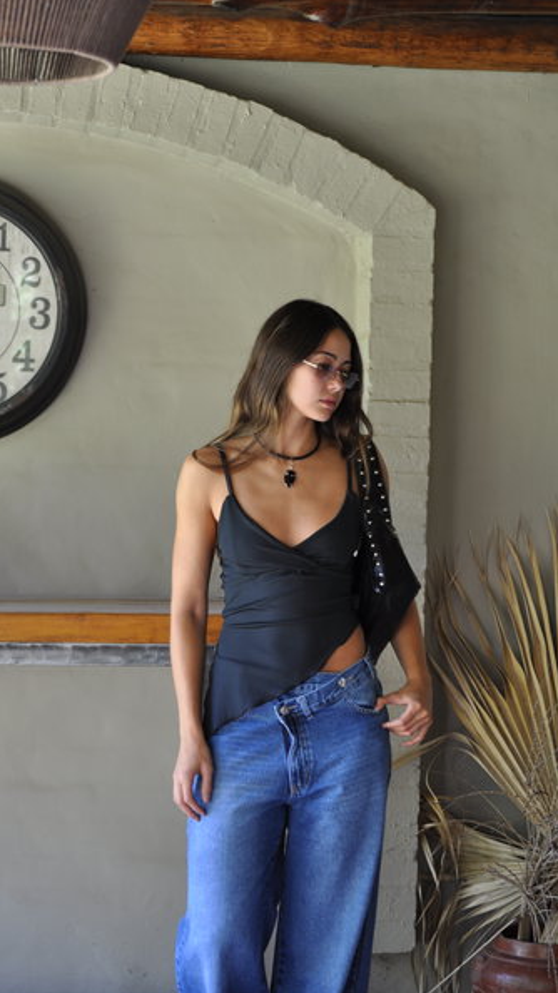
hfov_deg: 13.8
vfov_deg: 24.3
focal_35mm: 88
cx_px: 226
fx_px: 2303
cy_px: 498
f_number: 4.2
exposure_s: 1/30
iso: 200
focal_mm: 55
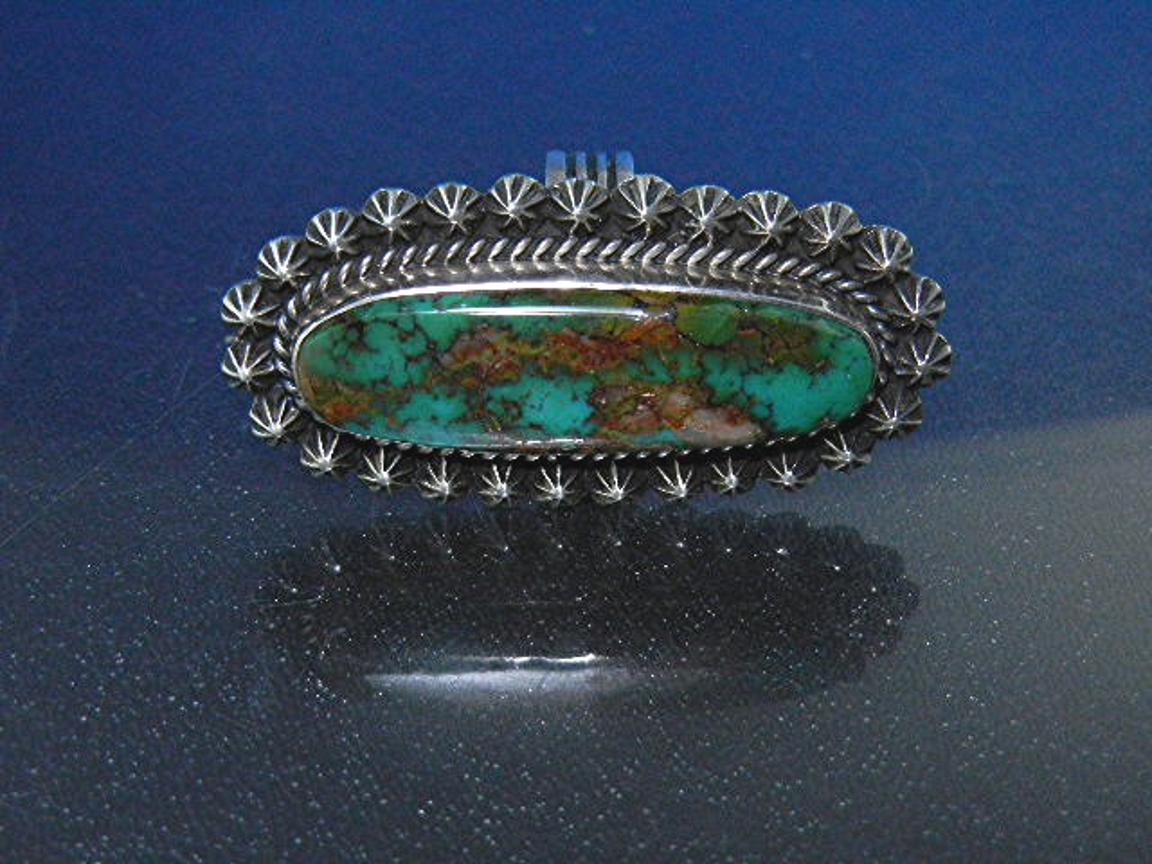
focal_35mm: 59
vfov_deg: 24.8
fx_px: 1963
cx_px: 576
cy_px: 432
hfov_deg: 32.7
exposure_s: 1/30
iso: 800
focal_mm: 10.6
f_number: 8
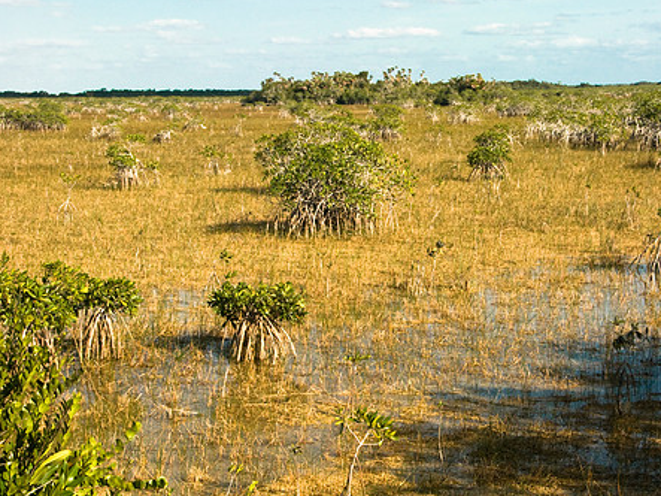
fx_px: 1661
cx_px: 404
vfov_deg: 17.0
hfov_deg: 22.5
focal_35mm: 87
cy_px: 261
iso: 400
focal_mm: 46
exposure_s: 1/40
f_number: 22
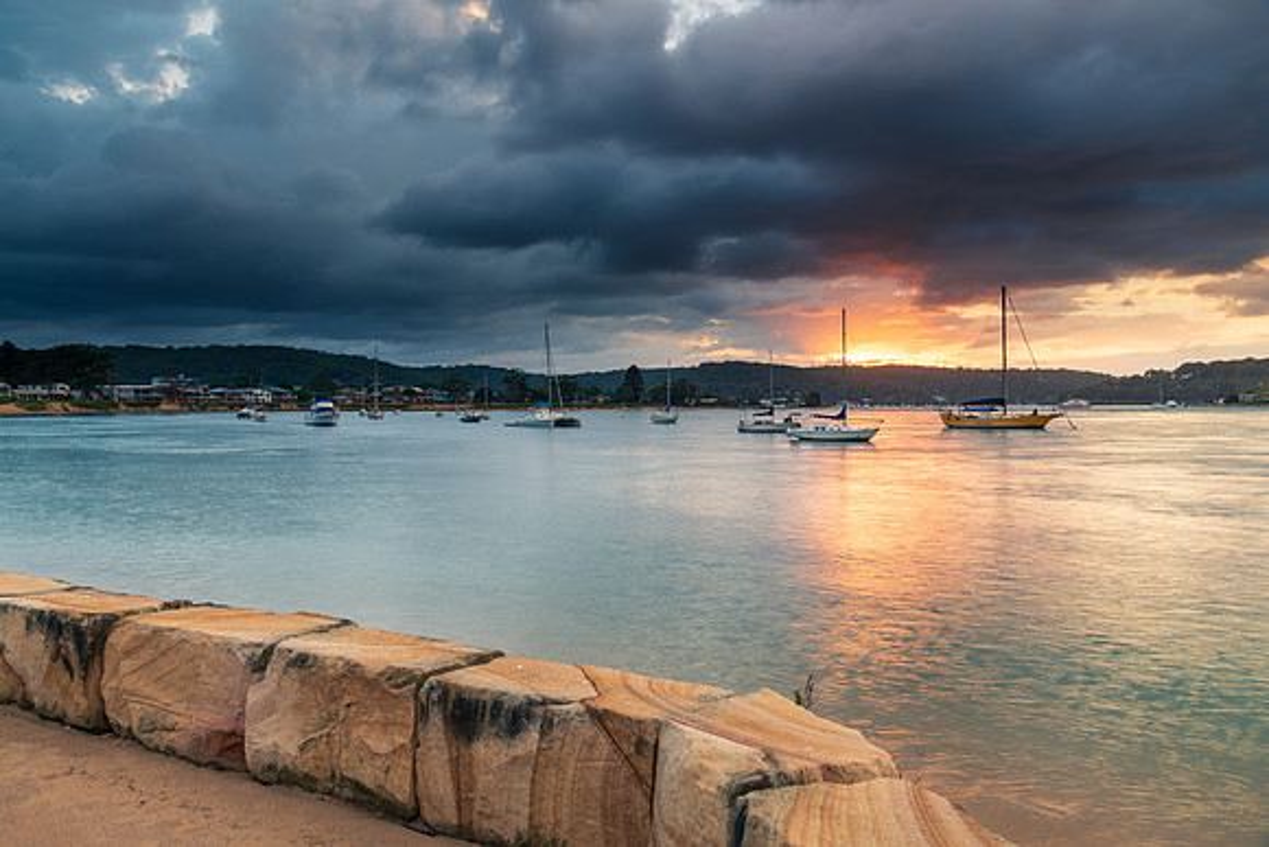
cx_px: 634
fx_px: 987
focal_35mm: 28
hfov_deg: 65.5
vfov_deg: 46.4
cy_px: 424
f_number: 11
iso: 64
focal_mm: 28
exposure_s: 1
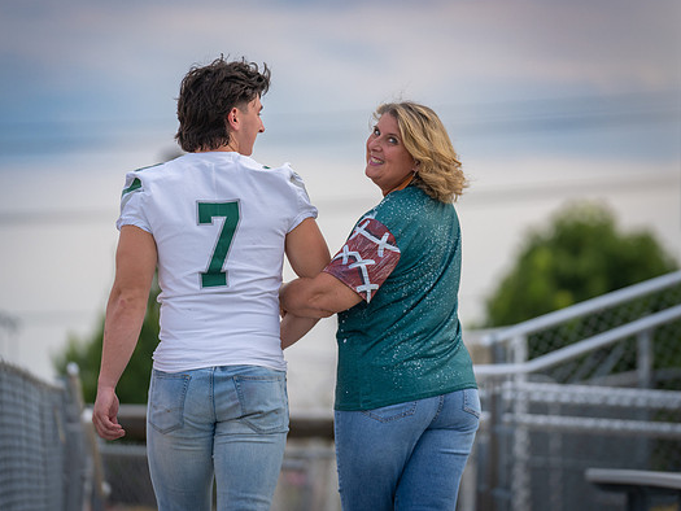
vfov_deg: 7.0
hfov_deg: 9.3
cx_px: 359
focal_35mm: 213
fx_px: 4191
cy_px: 230
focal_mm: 178
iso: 125
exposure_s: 1/1000
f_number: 2.8
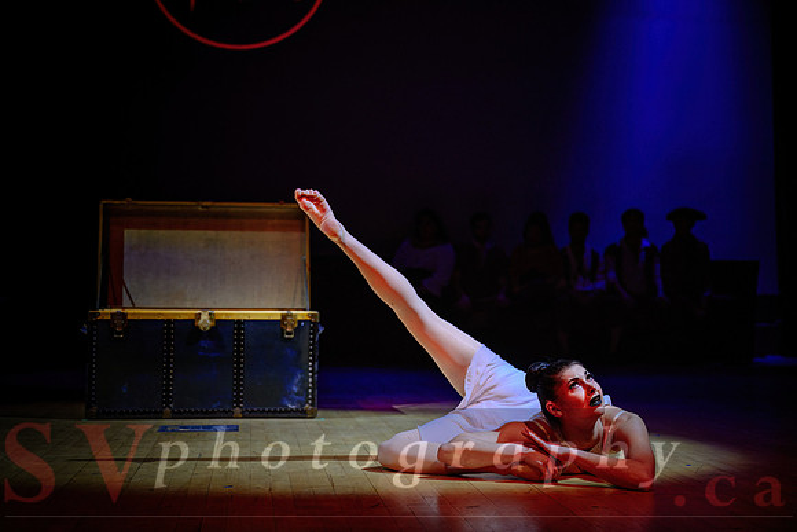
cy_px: 267
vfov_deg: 22.7
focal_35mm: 60
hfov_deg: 33.4
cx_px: 383
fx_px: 1326
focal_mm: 56
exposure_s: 1/320
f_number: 2.8
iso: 1600
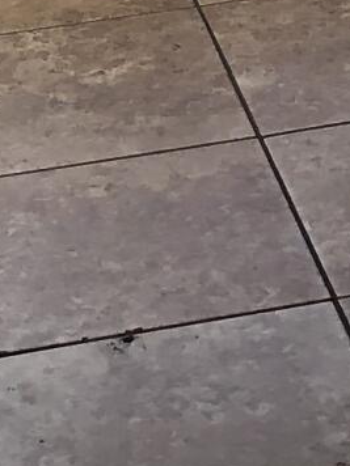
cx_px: 699
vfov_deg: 7.5
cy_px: -851
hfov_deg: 6.1
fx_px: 3182
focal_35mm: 236
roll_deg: +1.5
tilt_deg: -6.9
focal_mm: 3.99
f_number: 1.8
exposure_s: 1/120
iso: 25
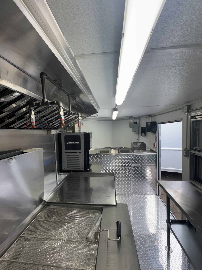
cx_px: 101
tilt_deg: -5.6
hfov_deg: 85.7
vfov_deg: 102.1
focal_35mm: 14
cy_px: 135
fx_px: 109
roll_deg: +1.2
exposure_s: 1/152
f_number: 2.2
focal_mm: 2.22
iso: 40
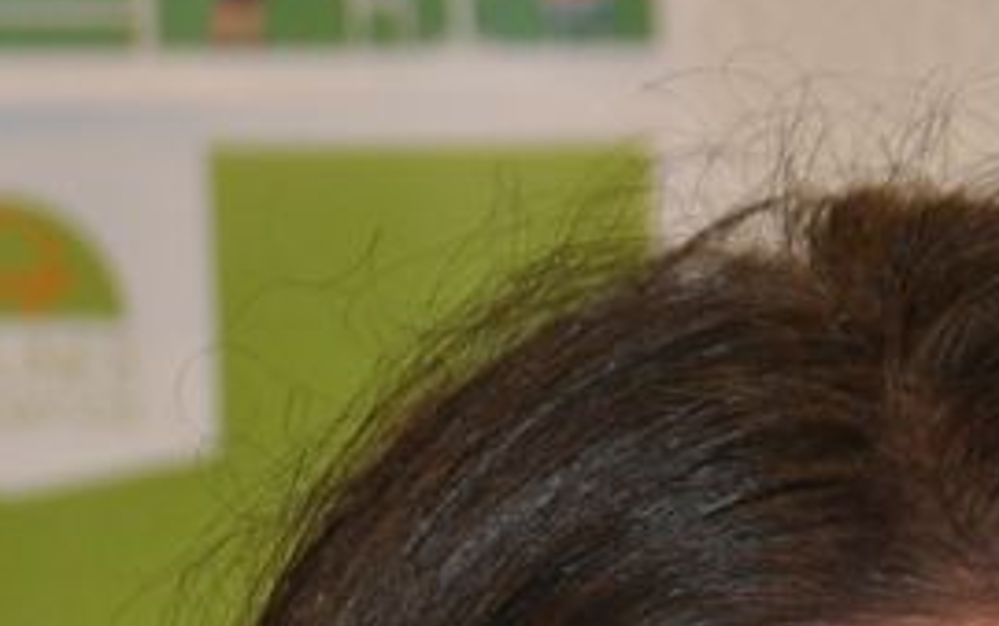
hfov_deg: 3.2
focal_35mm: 652
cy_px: 1400
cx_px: 1680
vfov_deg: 2.0
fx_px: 17759
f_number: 5.3
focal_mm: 90
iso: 800
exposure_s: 1/60
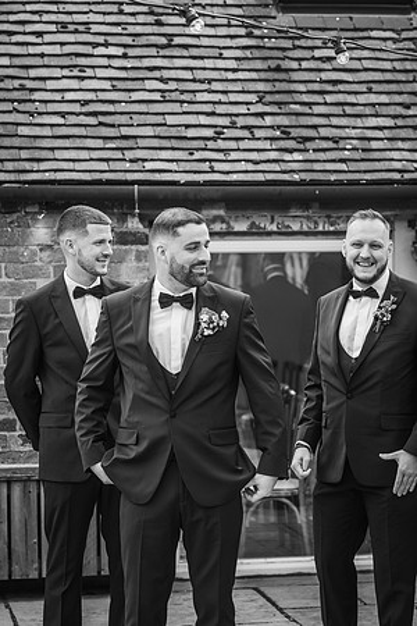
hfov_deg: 13.0
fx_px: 1824
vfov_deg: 19.5
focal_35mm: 105
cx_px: 208
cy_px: 313
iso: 160
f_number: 2.8
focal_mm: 70
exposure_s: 1/200
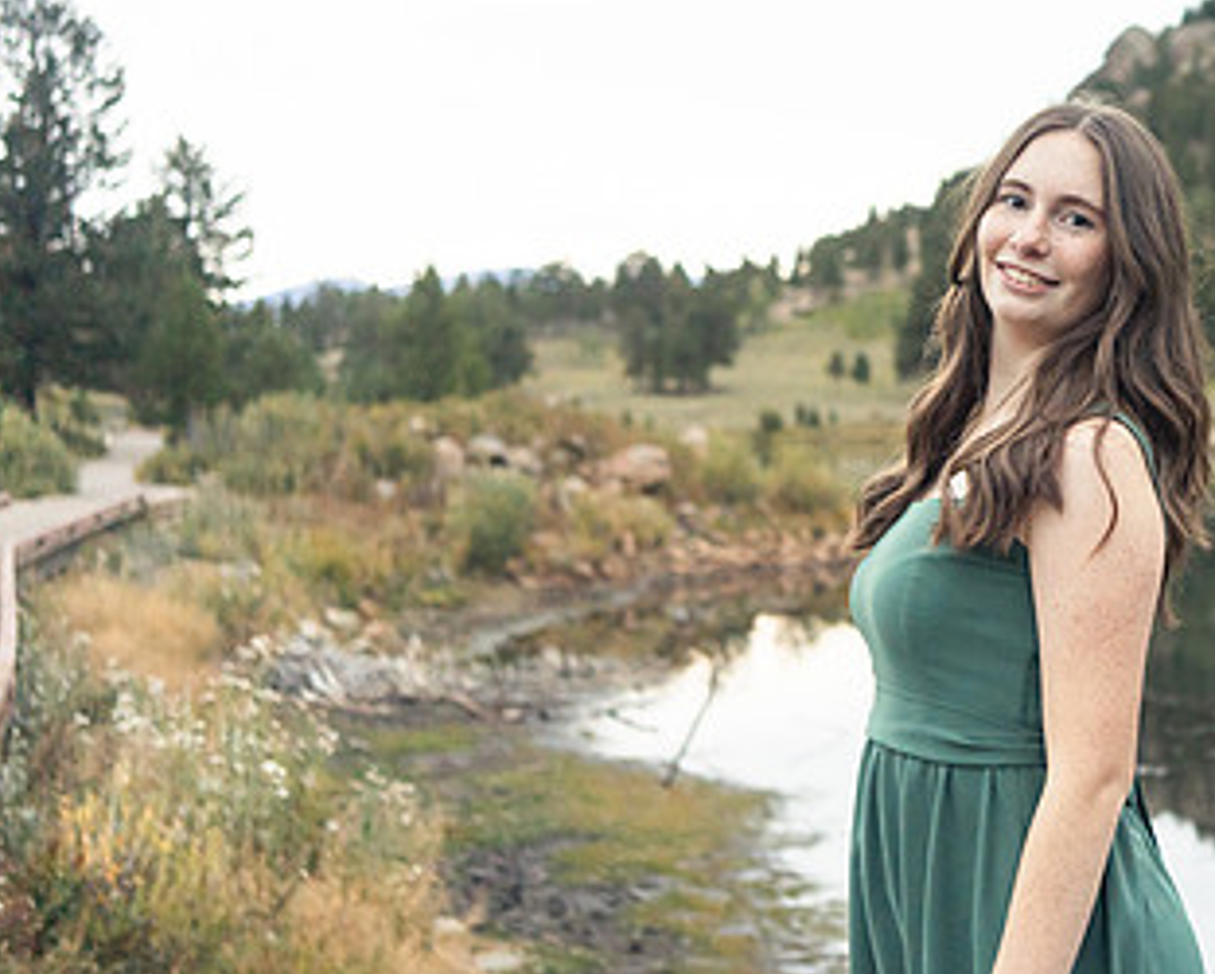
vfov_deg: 24.9
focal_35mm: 61
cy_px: 333
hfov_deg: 29.6
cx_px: 1102
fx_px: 2195
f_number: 2.8
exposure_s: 1/200
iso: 2000
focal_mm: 35
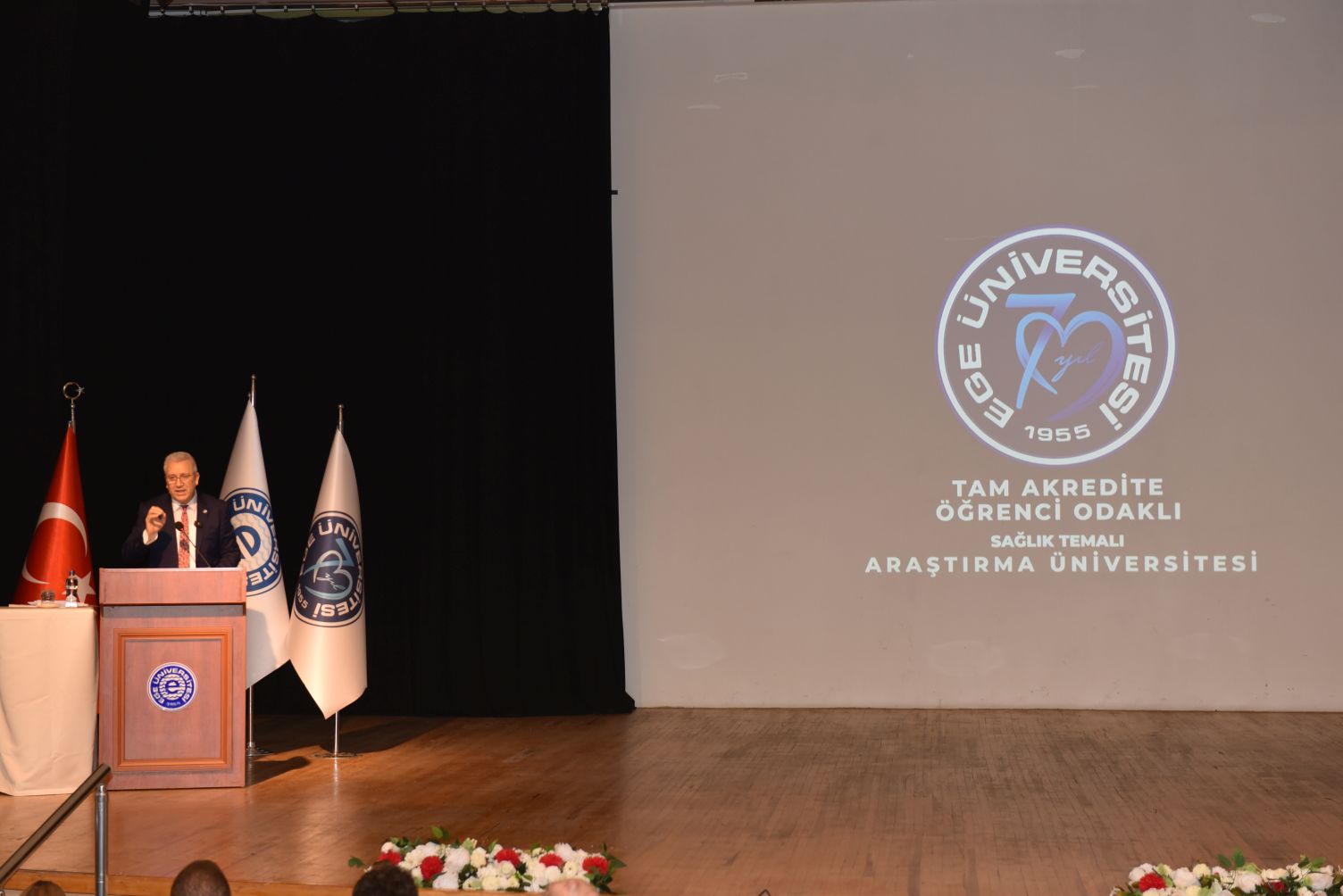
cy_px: 448
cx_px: 672
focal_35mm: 70
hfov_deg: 28.8
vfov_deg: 19.5
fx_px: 2612
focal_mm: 70
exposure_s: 1/60
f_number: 5
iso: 800
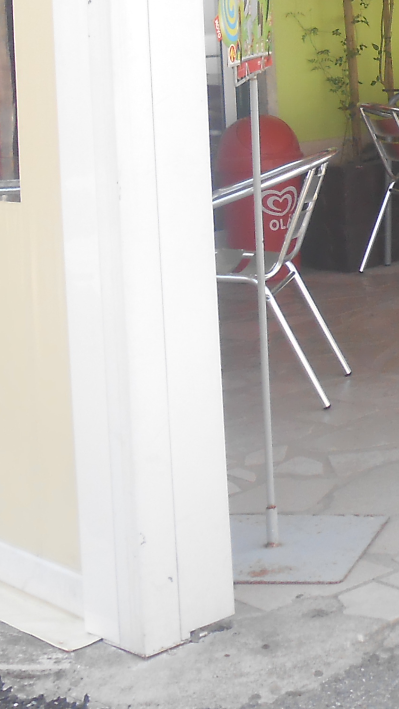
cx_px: 568
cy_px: -38
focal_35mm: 87
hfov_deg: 13.2
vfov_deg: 23.2
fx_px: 1636
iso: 80
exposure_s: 1/160
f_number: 3.5
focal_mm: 4.6
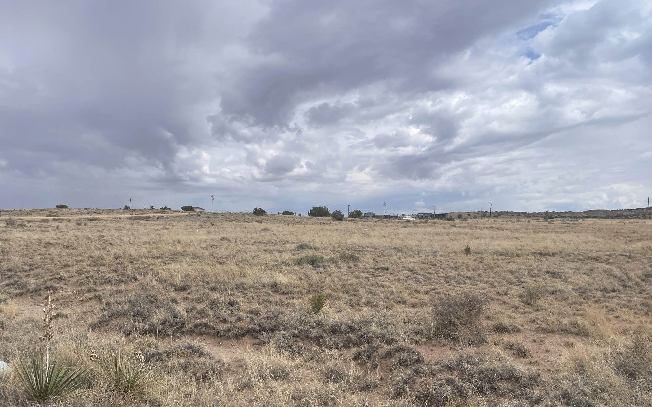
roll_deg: +1.1
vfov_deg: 41.7
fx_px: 533
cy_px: 236
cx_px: 324
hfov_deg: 62.9
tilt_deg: +1.7
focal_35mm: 30
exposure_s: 1/6135
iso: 32
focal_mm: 4.2
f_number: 1.6
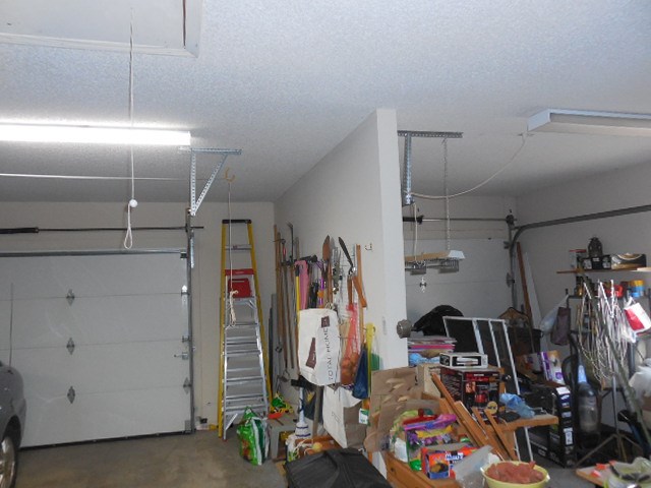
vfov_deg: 53.1
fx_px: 489
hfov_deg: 67.3
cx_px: 326
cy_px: 244
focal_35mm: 26
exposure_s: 1/25
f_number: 3.5
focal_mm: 4.6
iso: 450
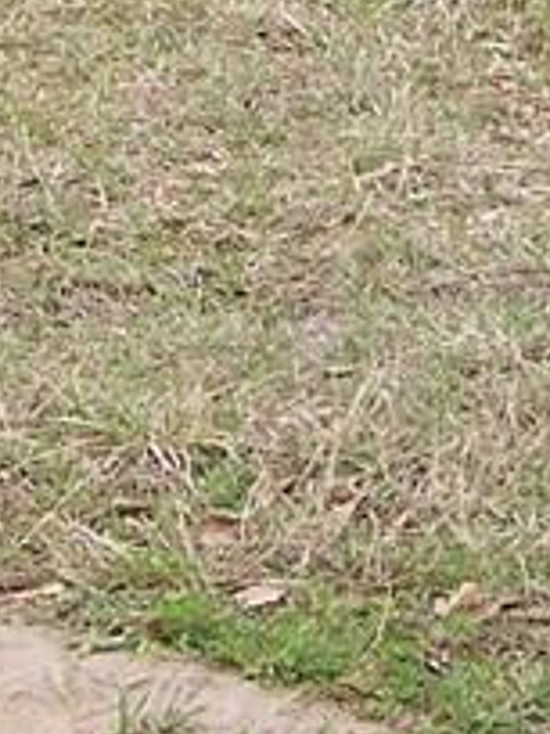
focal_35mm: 191
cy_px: -547
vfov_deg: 9.9
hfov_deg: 7.7
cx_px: -140
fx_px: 4046
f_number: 2.8
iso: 80
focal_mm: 6.3
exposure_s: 1/250
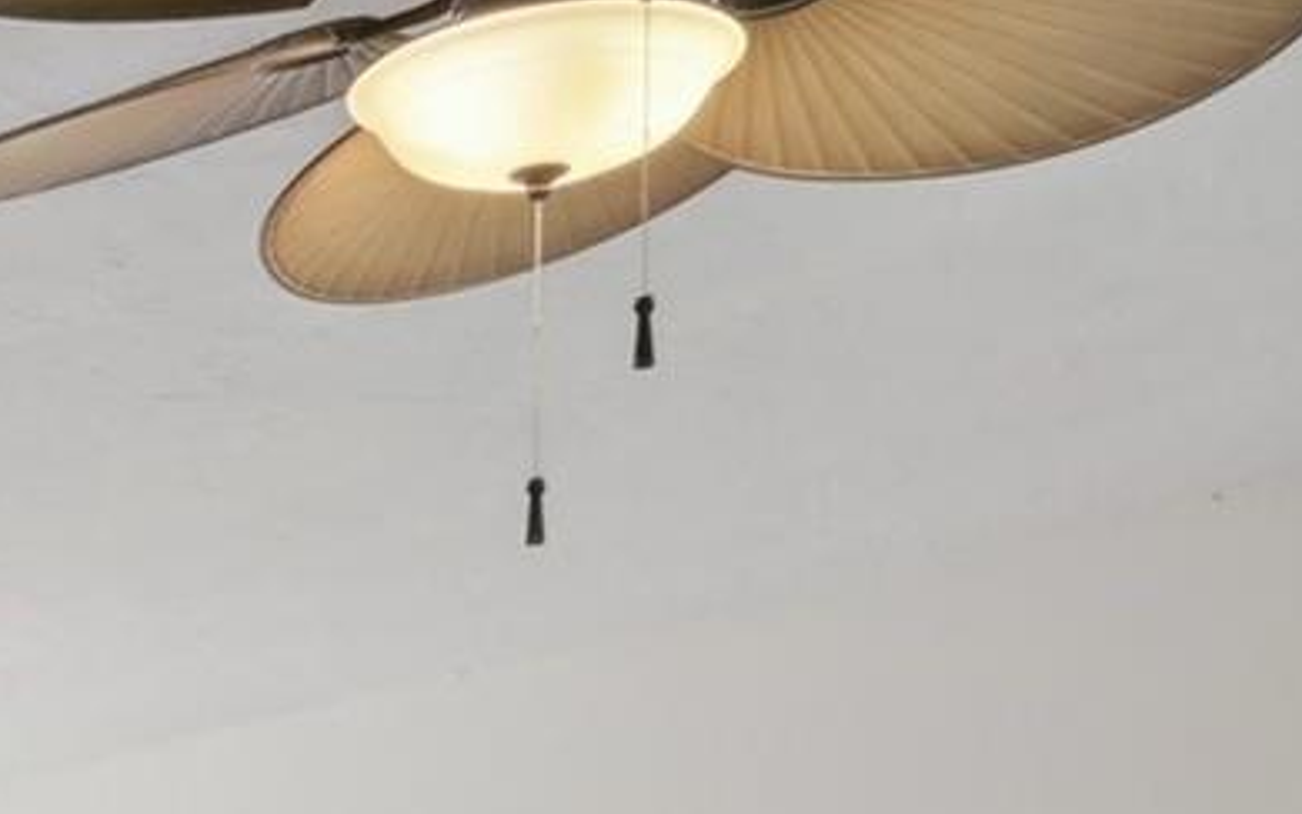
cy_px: 1326
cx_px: -658
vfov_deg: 15.9
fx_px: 2594
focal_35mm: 73
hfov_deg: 22.8
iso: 400
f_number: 8
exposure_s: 1/50
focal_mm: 17.5
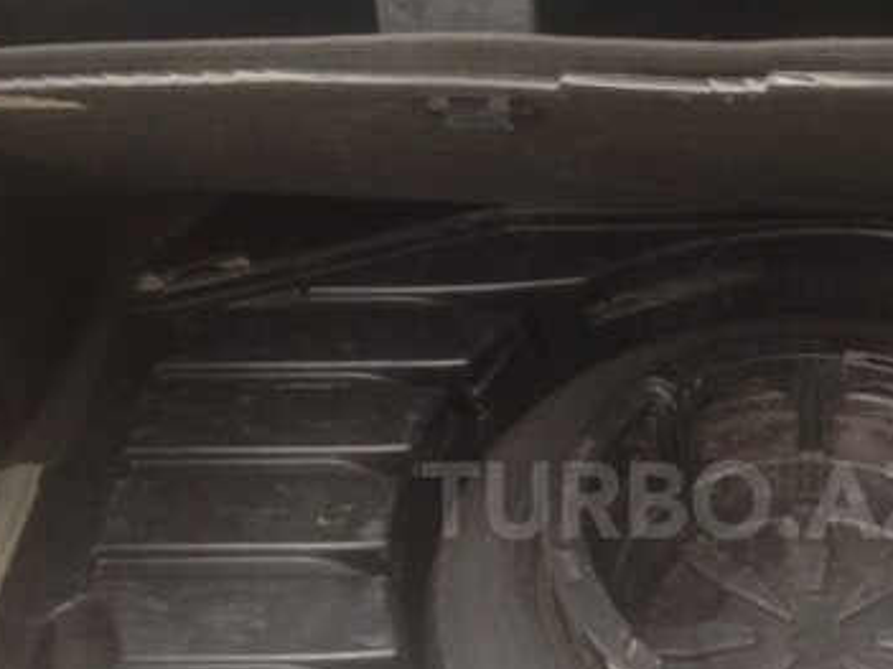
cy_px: 500
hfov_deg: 30.6
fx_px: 1599
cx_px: 682
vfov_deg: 23.4
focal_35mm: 62
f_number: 2.4
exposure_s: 1/40
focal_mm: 4.12
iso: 50
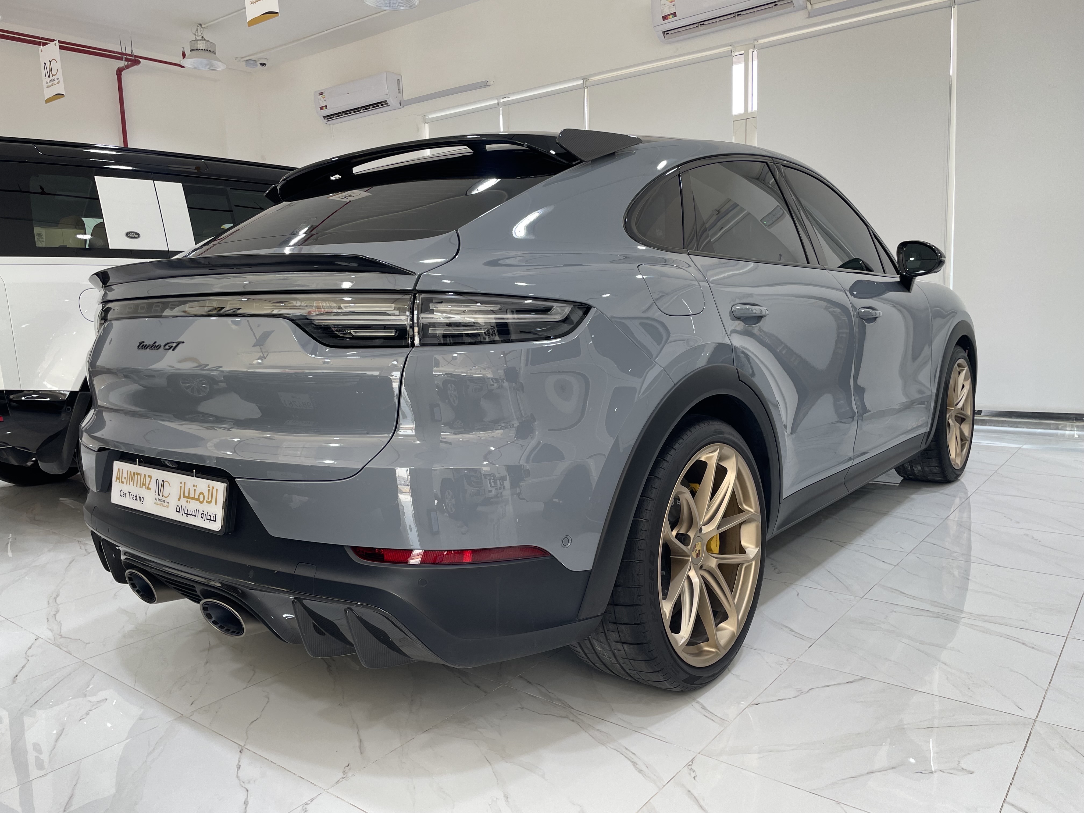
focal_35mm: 26
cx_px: 542
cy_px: 406
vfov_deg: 53.1
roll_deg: +1.9
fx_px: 814
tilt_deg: -9.3
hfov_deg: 67.3
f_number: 1.6
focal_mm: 4.2
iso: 32
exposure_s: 1/170
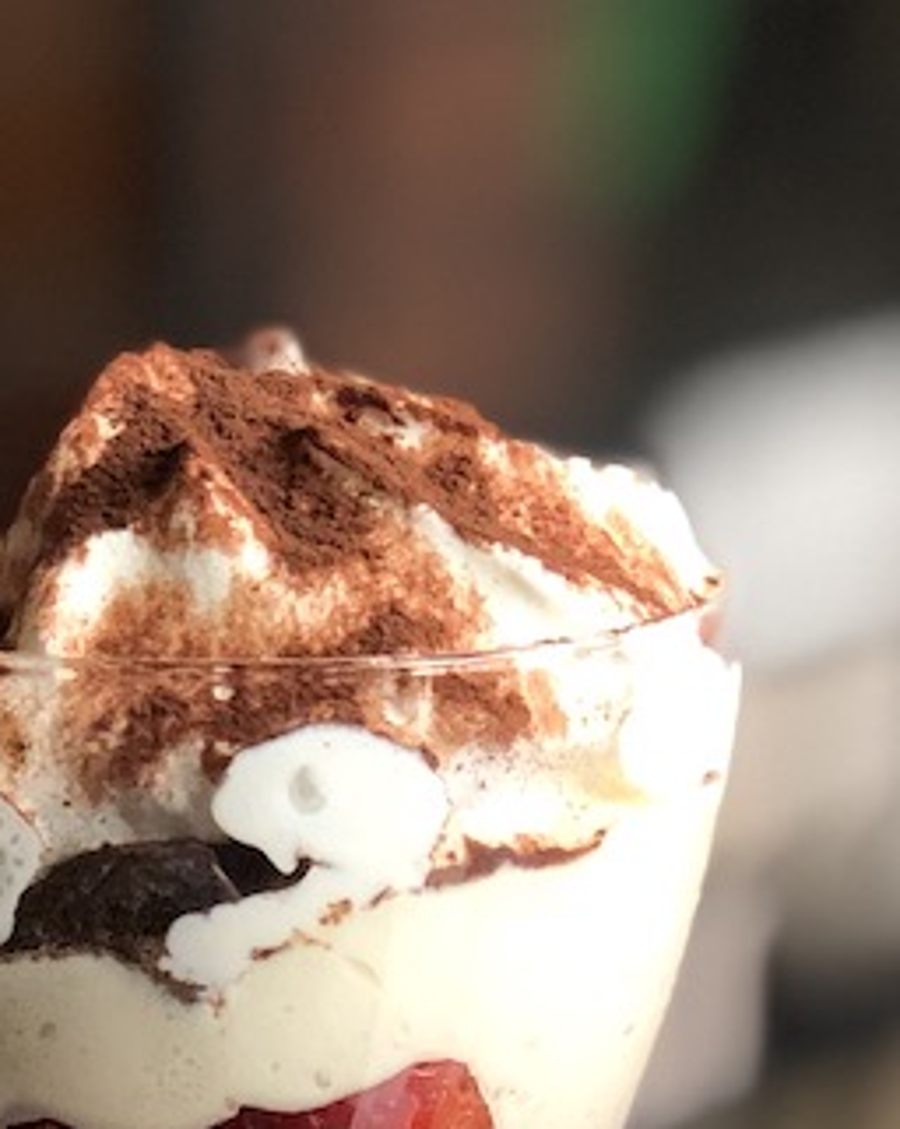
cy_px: 1488
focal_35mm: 190
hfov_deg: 8.1
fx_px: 6338
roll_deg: +0.4
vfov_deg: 10.0
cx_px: 0
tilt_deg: -17.3
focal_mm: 6
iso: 80
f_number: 2.4
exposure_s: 1/50
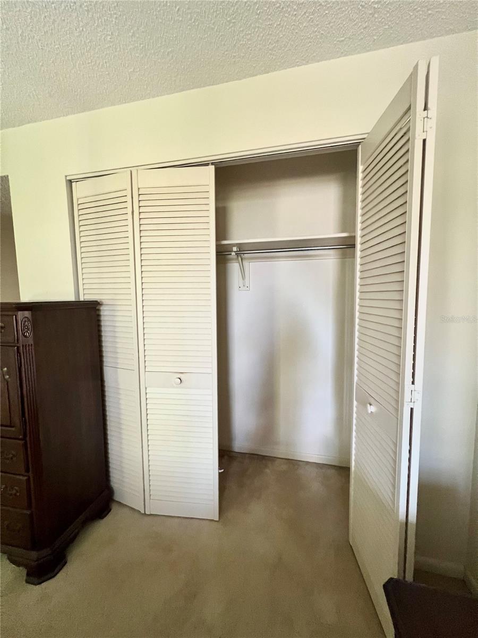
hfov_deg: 89.9
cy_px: 319
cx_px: 239
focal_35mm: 13
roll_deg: +1.1
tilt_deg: -5.1
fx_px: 239
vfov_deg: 106.2
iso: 500
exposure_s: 1/60
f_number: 1.8
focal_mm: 1.57
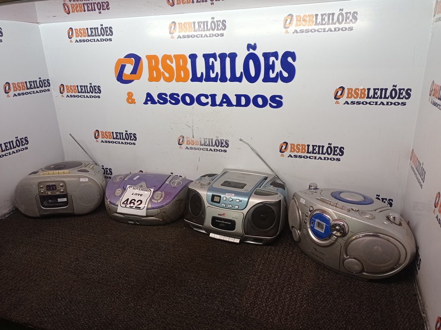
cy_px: 165
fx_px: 356
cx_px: 220
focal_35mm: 28
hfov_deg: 63.5
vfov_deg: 49.7
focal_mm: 4.7
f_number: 1.79
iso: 110
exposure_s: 1/60
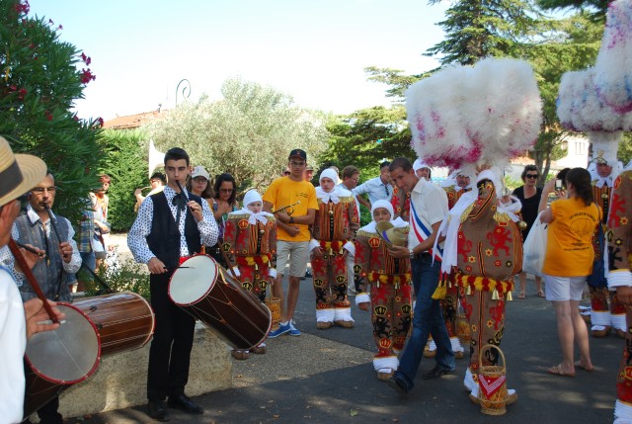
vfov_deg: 32.0
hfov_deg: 46.3
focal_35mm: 42
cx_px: 316
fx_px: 739
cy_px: 212
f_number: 4.5
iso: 100
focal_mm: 28
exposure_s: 1/160
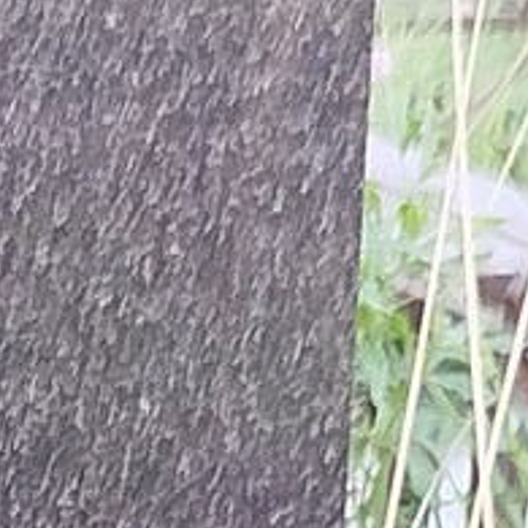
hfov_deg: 6.6
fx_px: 4504
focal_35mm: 261
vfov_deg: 6.6
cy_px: 764
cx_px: -352
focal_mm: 5.31
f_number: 1.7
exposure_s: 1/33
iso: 200
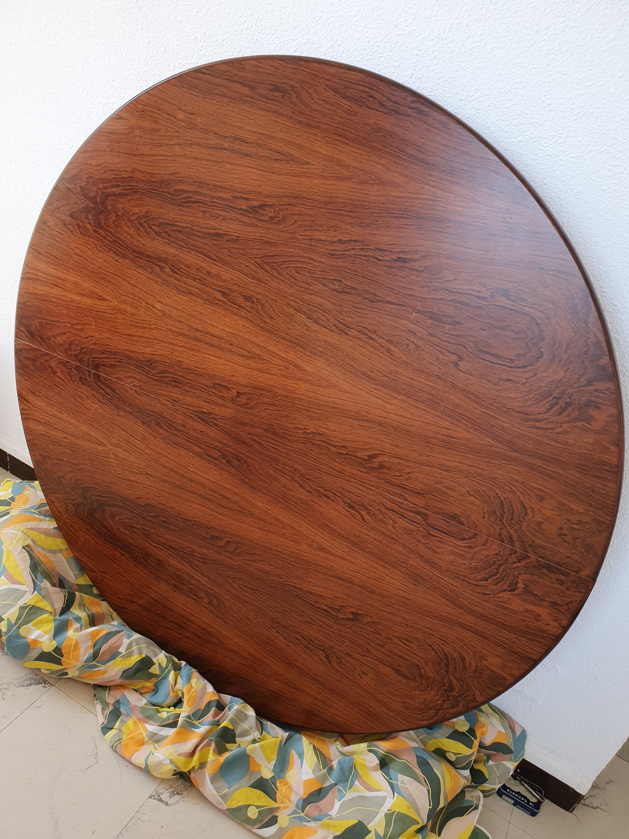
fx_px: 630
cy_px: 420
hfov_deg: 53.1
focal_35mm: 26
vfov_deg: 67.3
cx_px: 314
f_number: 2.4
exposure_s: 1/120
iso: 100
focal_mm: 4.32
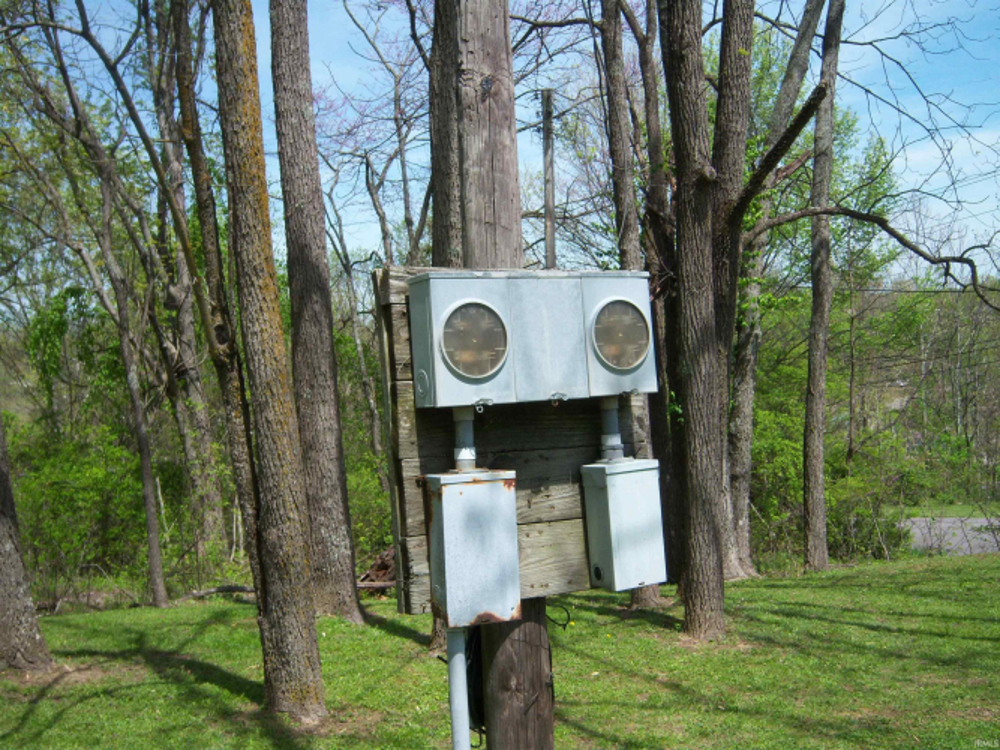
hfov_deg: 51.4
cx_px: 500
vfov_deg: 39.6
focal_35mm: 36
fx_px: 1040
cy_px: 375
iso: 80
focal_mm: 7.5
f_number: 4.8
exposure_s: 1/320
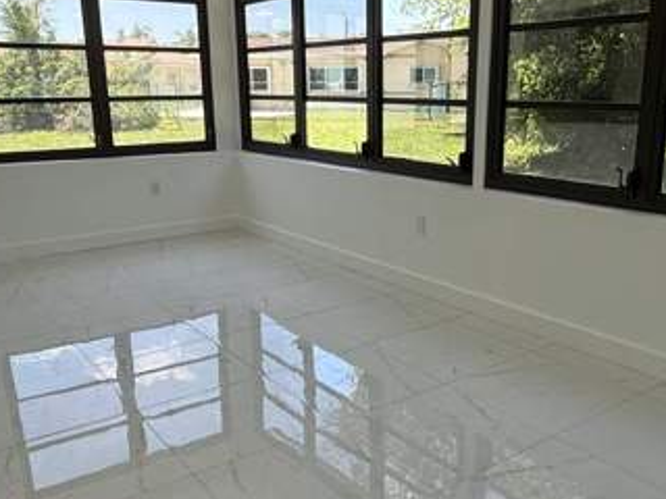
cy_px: 258
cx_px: 373
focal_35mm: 35
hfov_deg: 52.5
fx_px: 673
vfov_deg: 40.7
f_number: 2.2
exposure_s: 1/282
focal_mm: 2.22
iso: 64
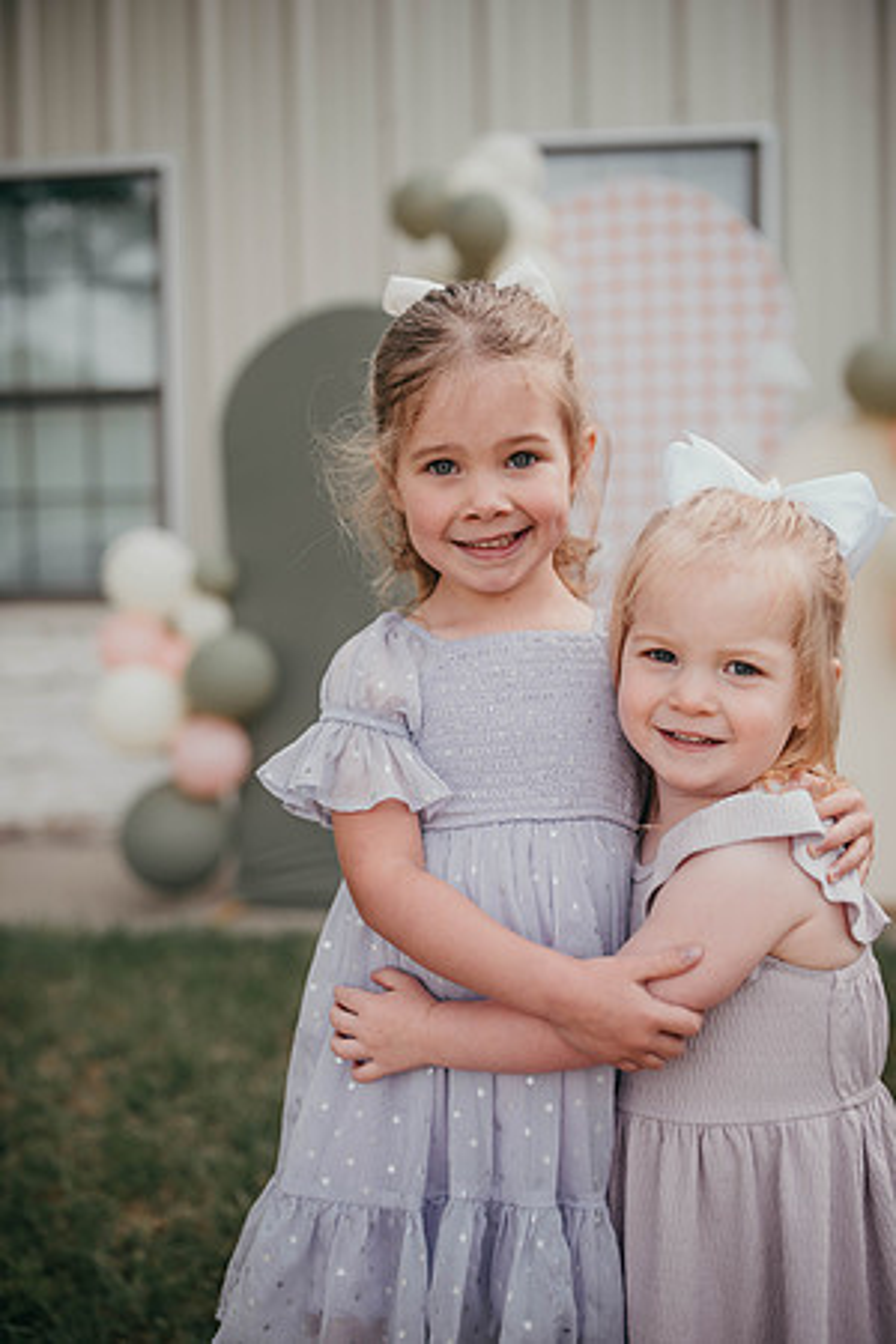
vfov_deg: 54.4
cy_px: 672
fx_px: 1307
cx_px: 448
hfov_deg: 37.9
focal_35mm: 35
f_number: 1.8
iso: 50
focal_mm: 35
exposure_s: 1/1000
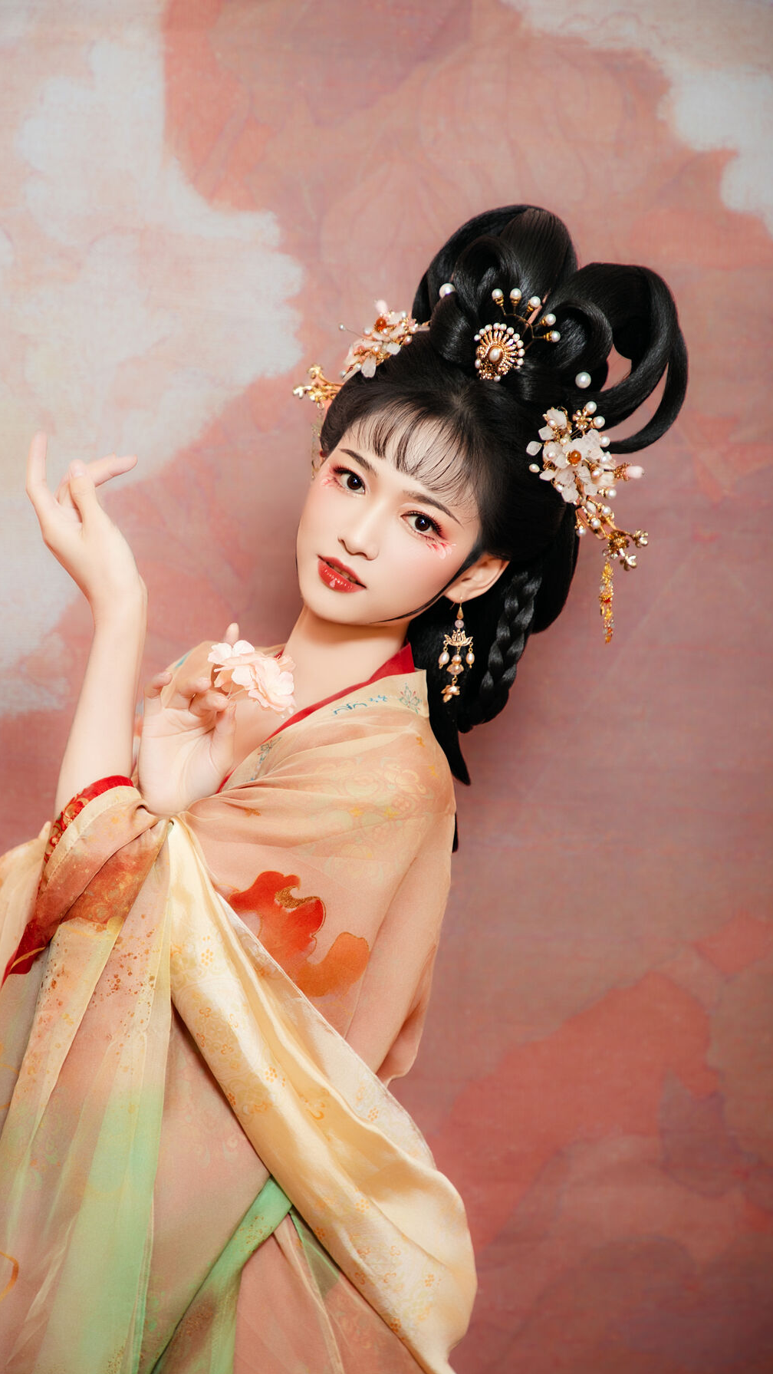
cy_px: 684
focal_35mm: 100
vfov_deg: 21.4
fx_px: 3642
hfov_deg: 12.1
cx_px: 335
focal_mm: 97
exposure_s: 1/160
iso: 100
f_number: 5
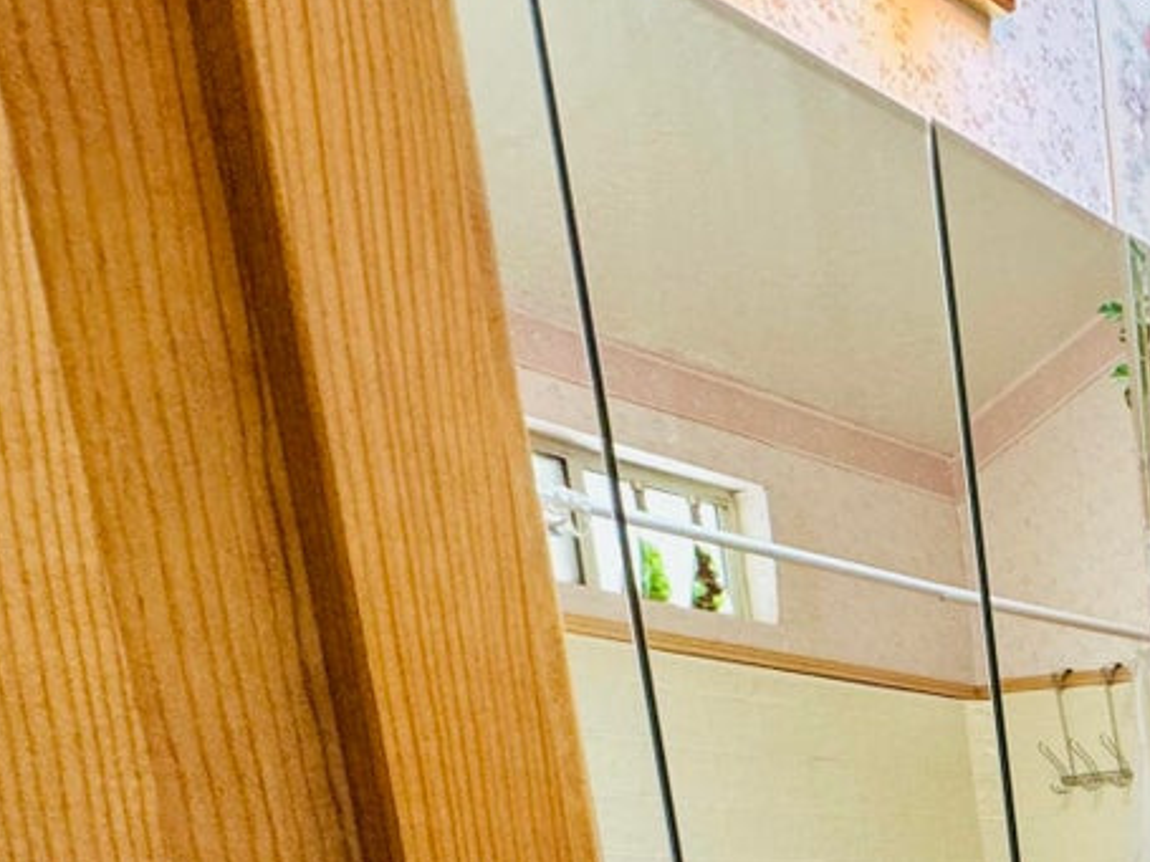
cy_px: 1221
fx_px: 1395
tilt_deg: -14.9
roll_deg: -0.5
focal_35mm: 42
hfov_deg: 30.1
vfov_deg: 26.8
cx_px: 1649
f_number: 2.2
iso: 200
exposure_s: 1/120
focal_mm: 2.22
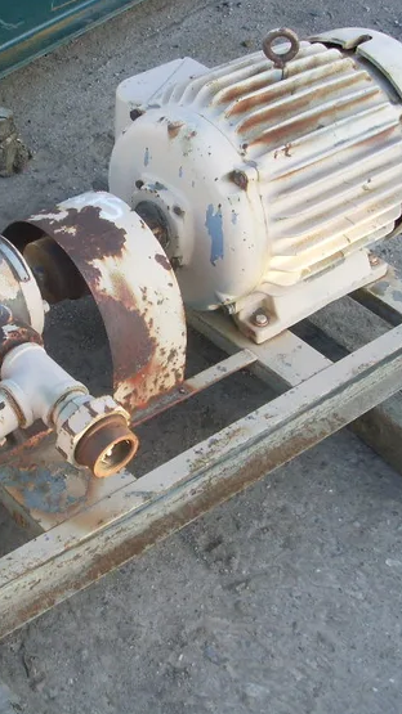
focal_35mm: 56
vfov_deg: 37.2
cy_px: 360
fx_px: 1062
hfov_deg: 21.3
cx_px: 104
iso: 80
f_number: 3
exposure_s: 1/180
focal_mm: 6.3
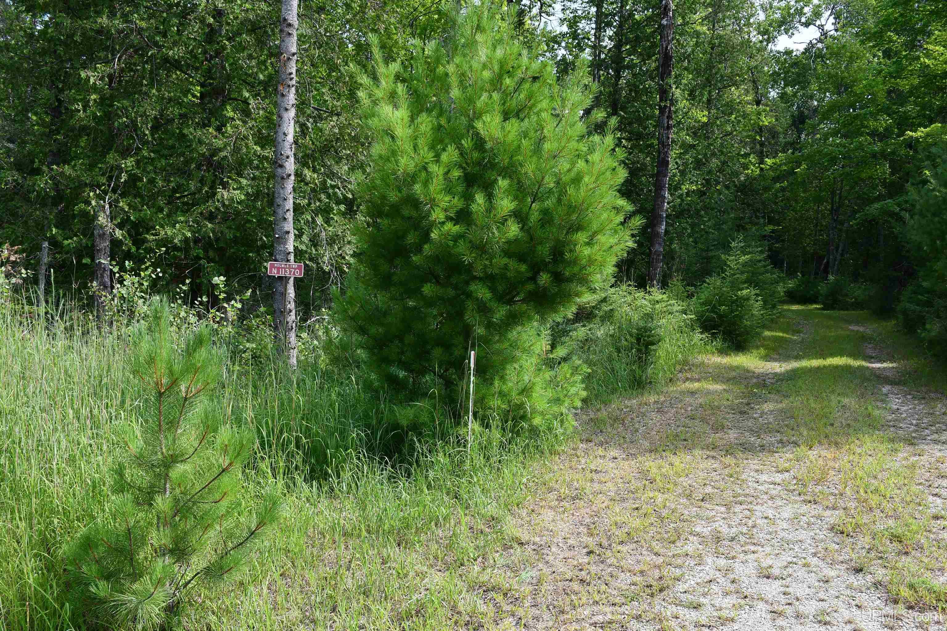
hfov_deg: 55.8
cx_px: 474
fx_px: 894
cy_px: 316
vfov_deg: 38.9
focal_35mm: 34
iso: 160
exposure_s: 1/250
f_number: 8
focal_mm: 23
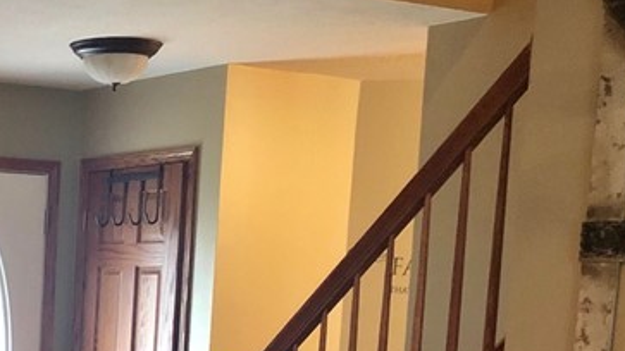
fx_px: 1425
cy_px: 509
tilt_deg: -9.6
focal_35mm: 86
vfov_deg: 13.3
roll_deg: -0.8
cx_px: -124
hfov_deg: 22.8
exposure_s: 1/4
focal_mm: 4
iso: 125
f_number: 1.8
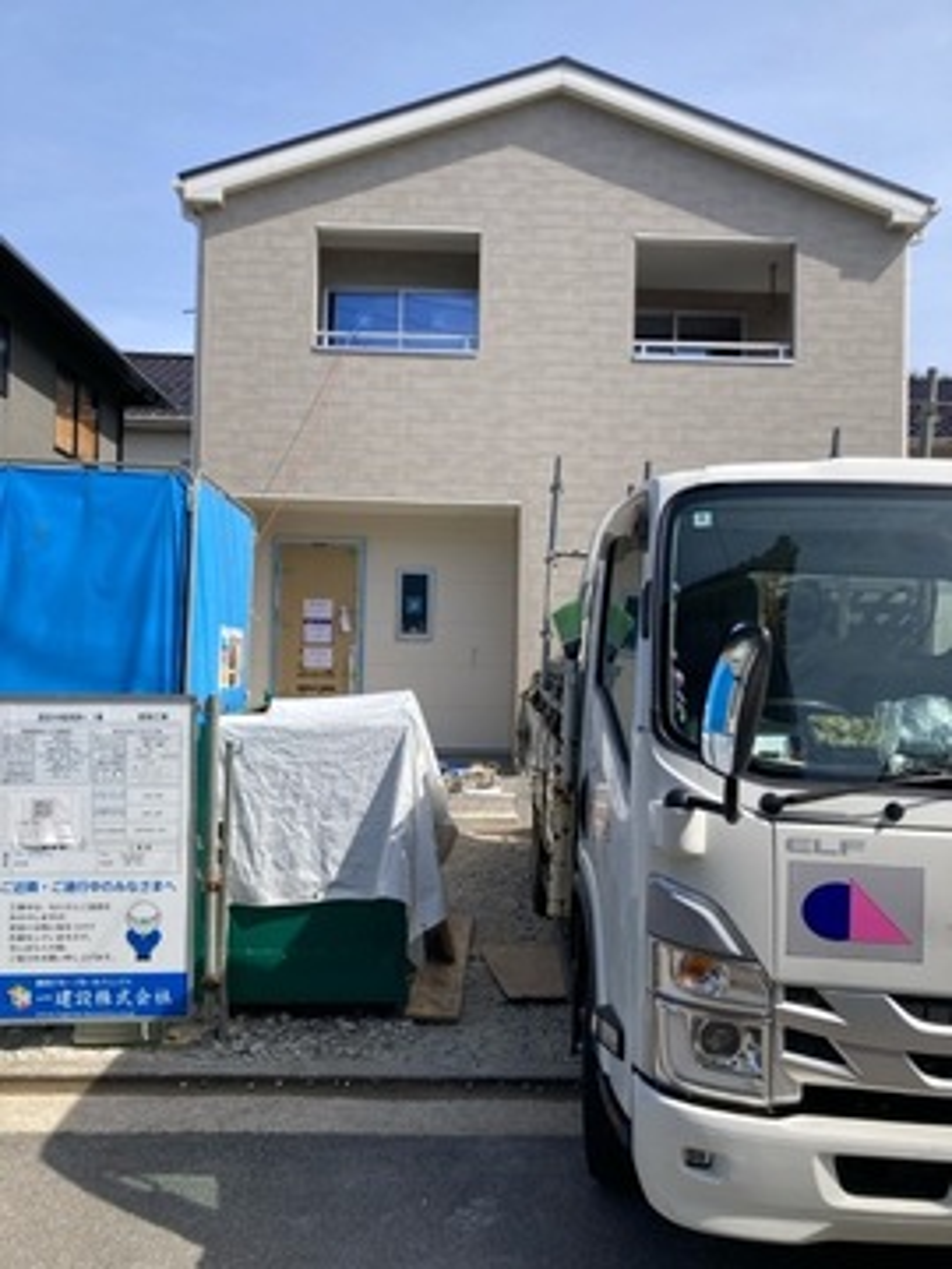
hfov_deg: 49.7
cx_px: 476
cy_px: 634
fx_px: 1027
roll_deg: +0.3
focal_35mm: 28
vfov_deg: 63.4
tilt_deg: +2.4
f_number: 1.8
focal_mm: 3.99
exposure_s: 1/1675
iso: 20
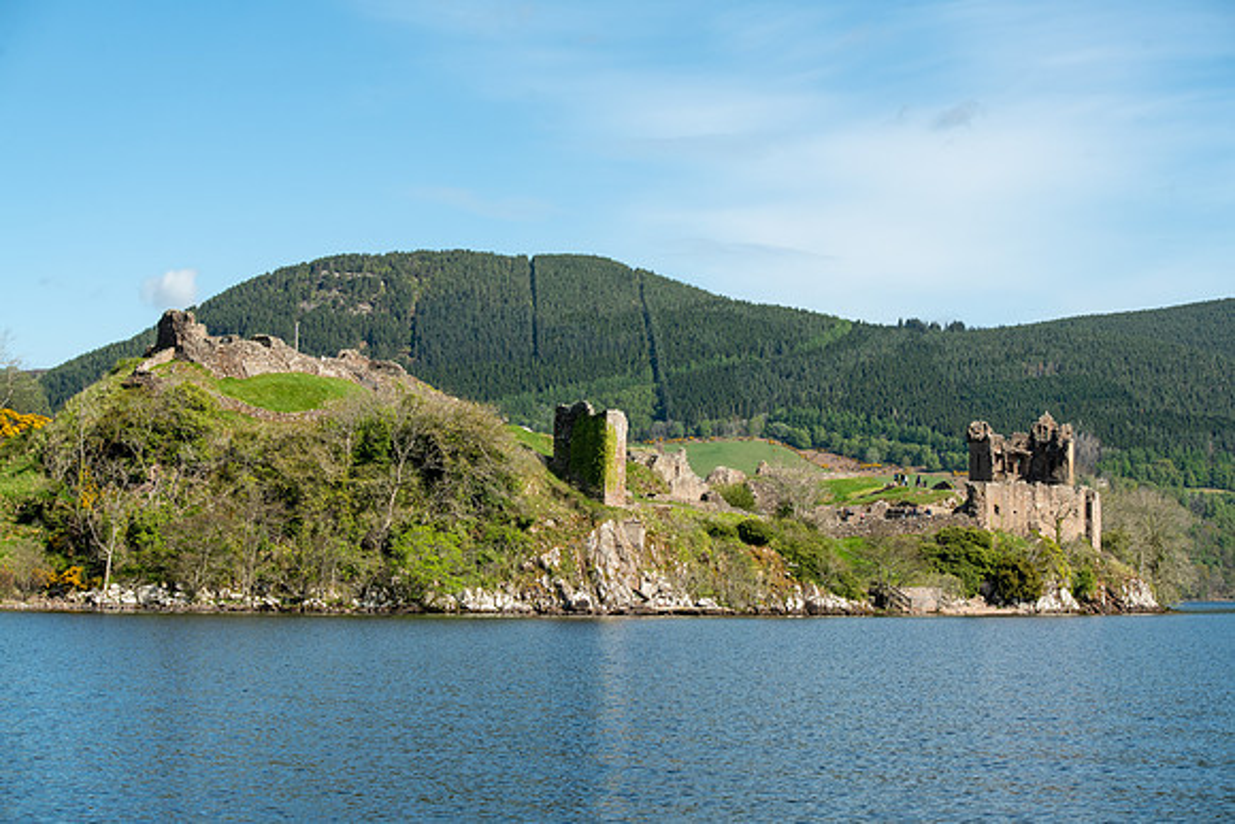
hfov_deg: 28.5
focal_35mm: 71
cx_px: 618
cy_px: 412
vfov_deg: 19.2
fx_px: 2430
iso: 160
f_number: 9
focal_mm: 70
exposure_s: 1/400
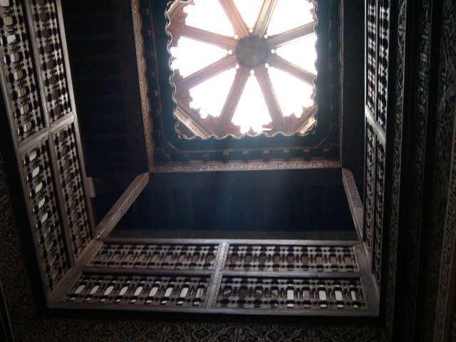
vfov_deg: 37.7
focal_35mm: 38
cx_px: 228
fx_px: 501
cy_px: 171
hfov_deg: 49.0
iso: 378
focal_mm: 8
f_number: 2.8
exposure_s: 1/32.7
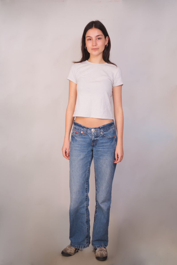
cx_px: 88
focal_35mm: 42
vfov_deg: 46.4
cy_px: 132
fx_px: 309
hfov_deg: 31.9
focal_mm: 42
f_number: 5.6
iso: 50
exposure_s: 1/60
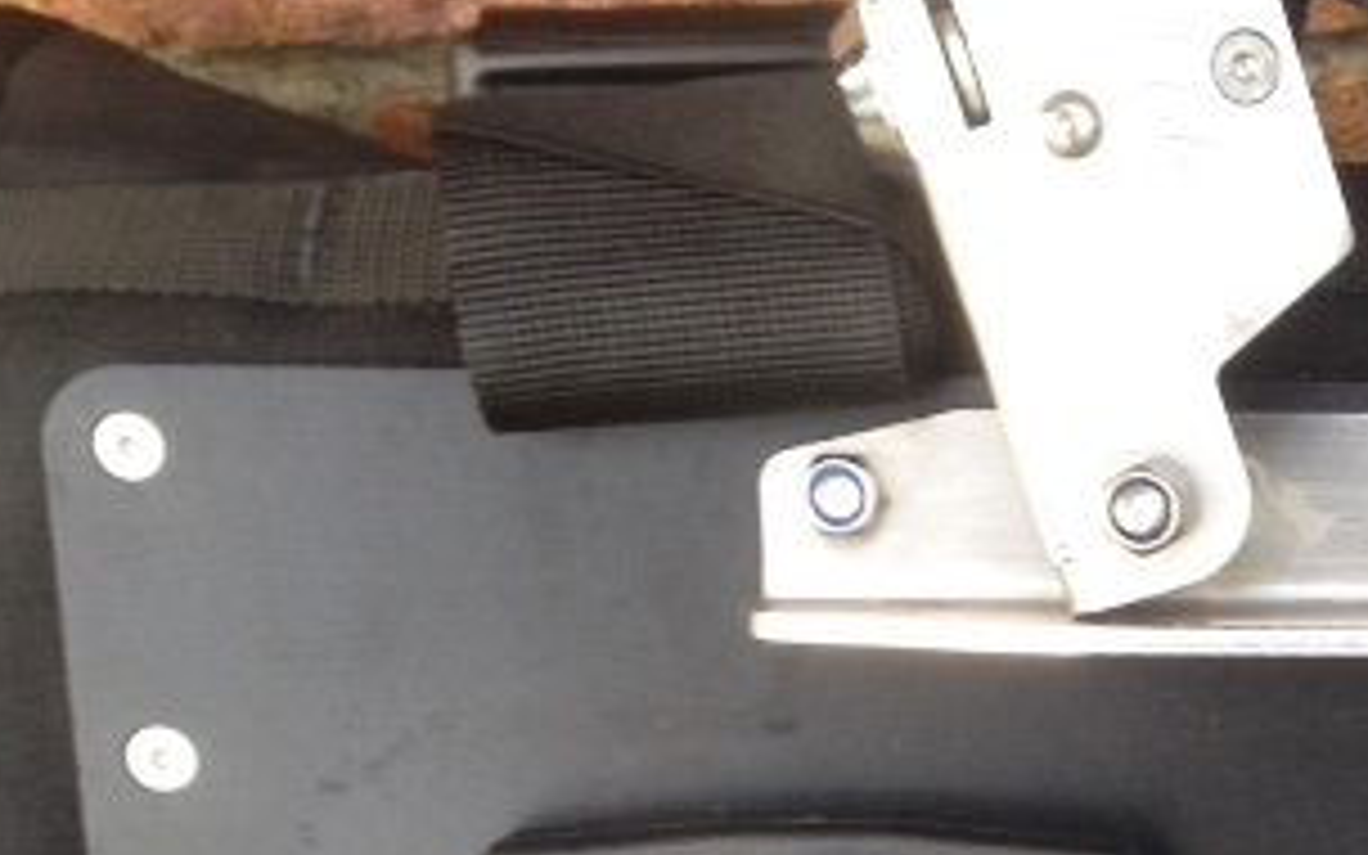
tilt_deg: -64.6
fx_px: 3430
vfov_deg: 13.3
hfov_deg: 21.2
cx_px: 1584
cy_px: 1323
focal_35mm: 92
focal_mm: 4.12
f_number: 2.4
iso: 64
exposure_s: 1/20
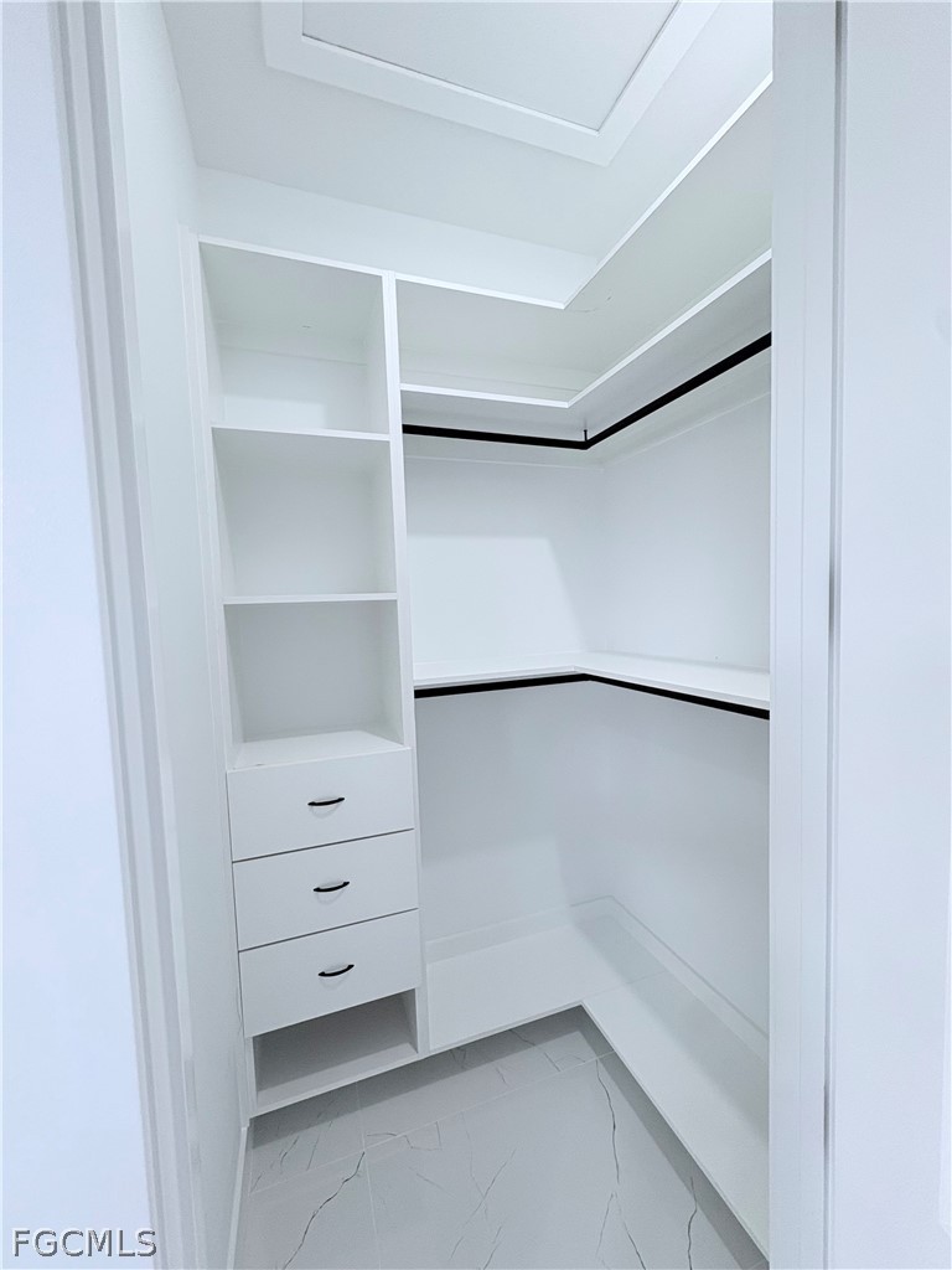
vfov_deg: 102.1
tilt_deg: -2.6
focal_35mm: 14
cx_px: 476
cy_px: 635
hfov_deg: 85.7
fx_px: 513
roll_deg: +1.5
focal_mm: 2.22
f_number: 2.2
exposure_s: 1/120
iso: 200
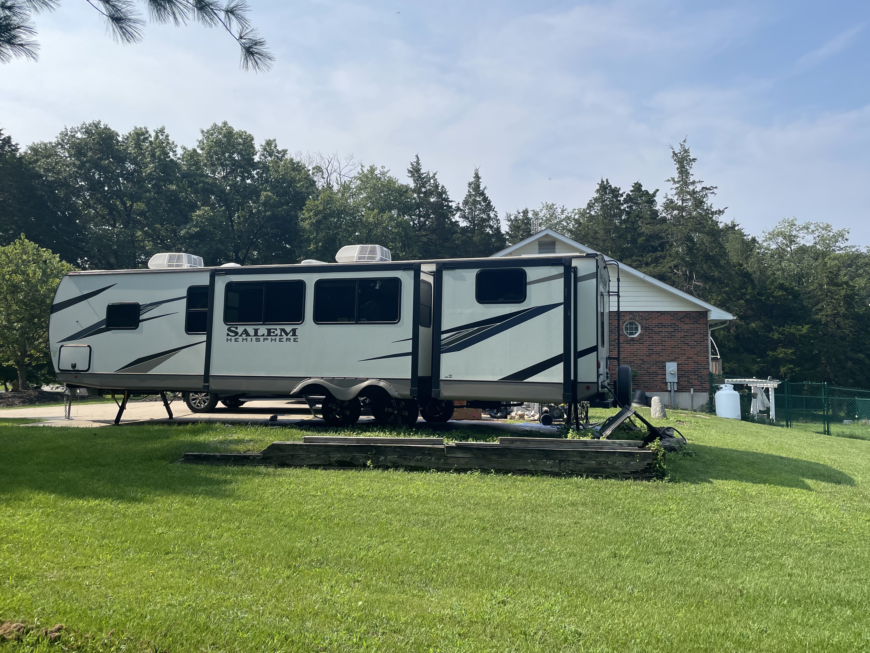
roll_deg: +0.0
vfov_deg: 49.7
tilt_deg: +4.2
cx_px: 430
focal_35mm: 28
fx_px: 704
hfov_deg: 63.4
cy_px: 317
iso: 32
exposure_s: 1/3610
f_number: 1.6
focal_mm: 4.2
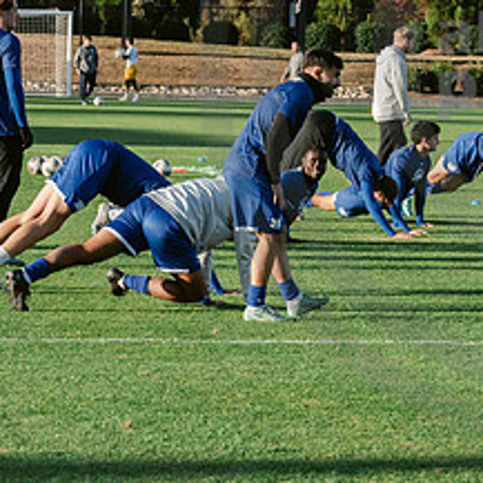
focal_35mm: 239
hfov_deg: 7.3
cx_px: 592
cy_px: 57
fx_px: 3773
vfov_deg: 7.3
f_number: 8
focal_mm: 105
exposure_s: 1/1600
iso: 1250
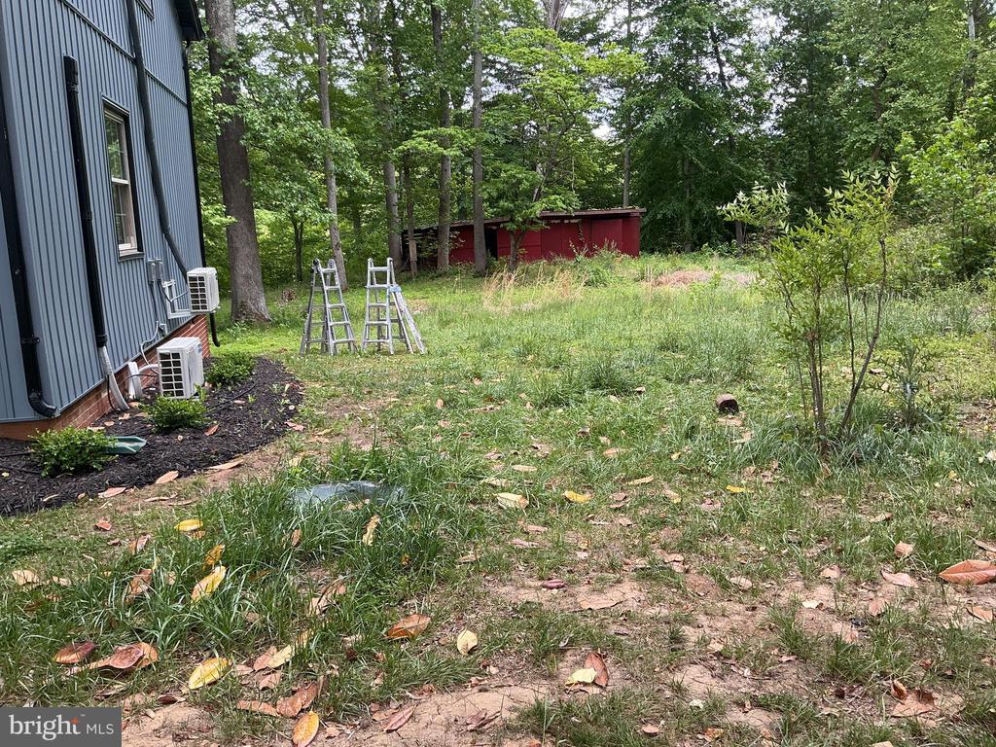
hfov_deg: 61.7
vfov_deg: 48.2
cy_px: 374
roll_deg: +2.6
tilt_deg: -7.4
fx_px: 834
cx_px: 498
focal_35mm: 29
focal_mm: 3
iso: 20
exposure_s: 1/122
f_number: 1.8
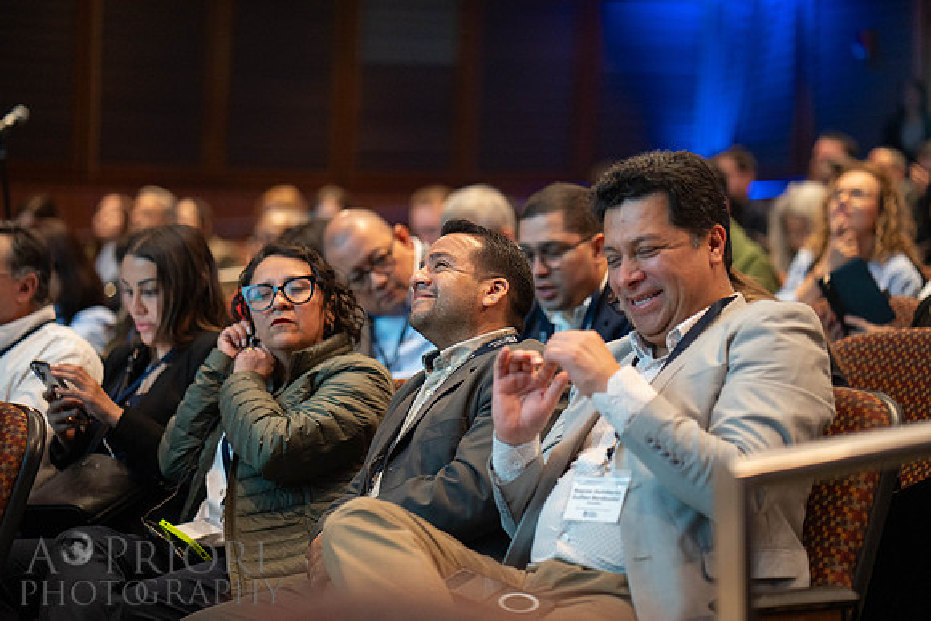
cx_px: 466
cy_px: 310
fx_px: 2199
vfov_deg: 16.1
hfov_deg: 23.9
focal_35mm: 85
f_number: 1.8
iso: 3200
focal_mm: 85
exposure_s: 1/80
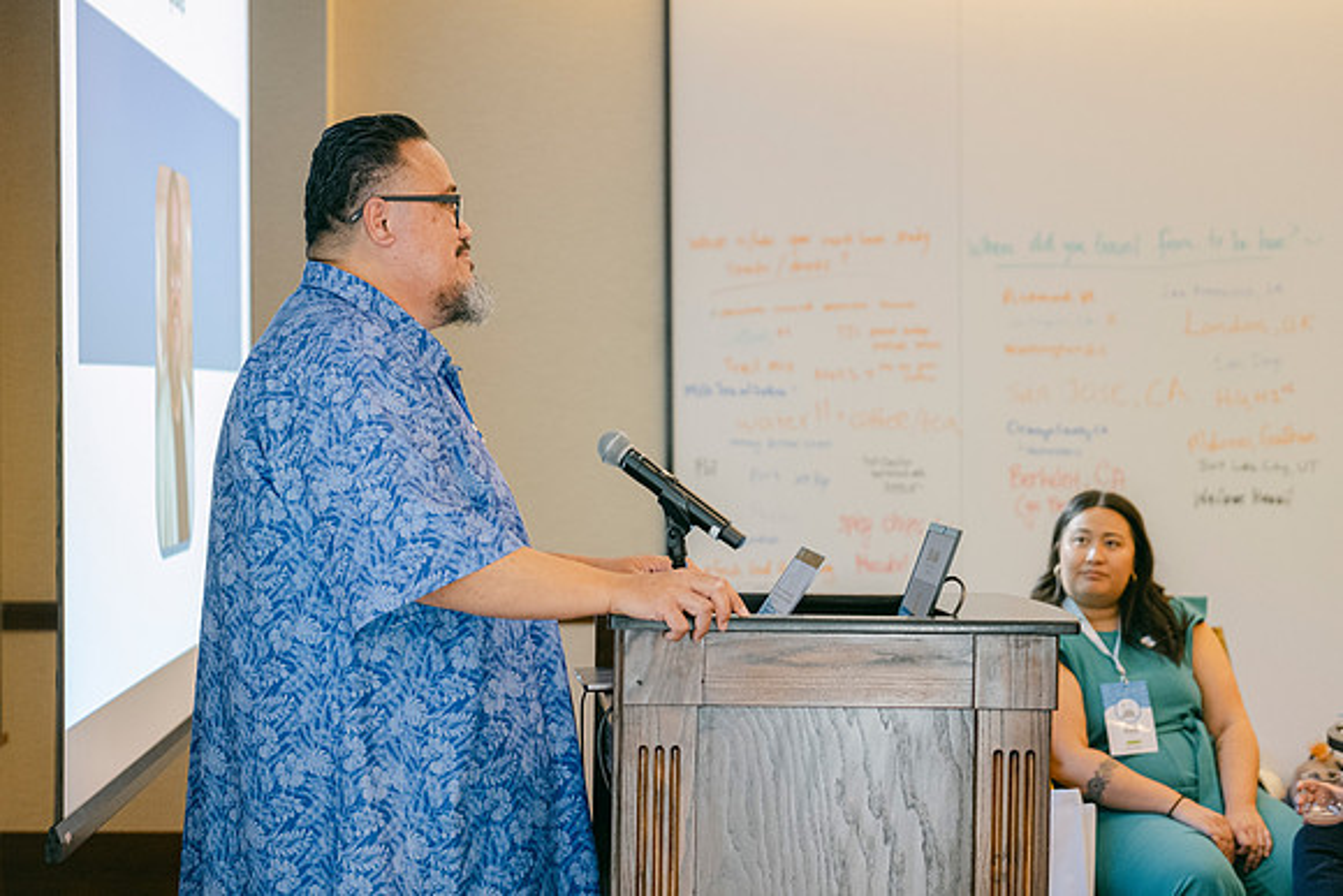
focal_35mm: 104
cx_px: 635
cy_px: 448
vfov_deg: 13.1
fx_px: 3892
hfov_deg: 19.6
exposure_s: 1/125
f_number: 2.8
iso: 2500
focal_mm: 66
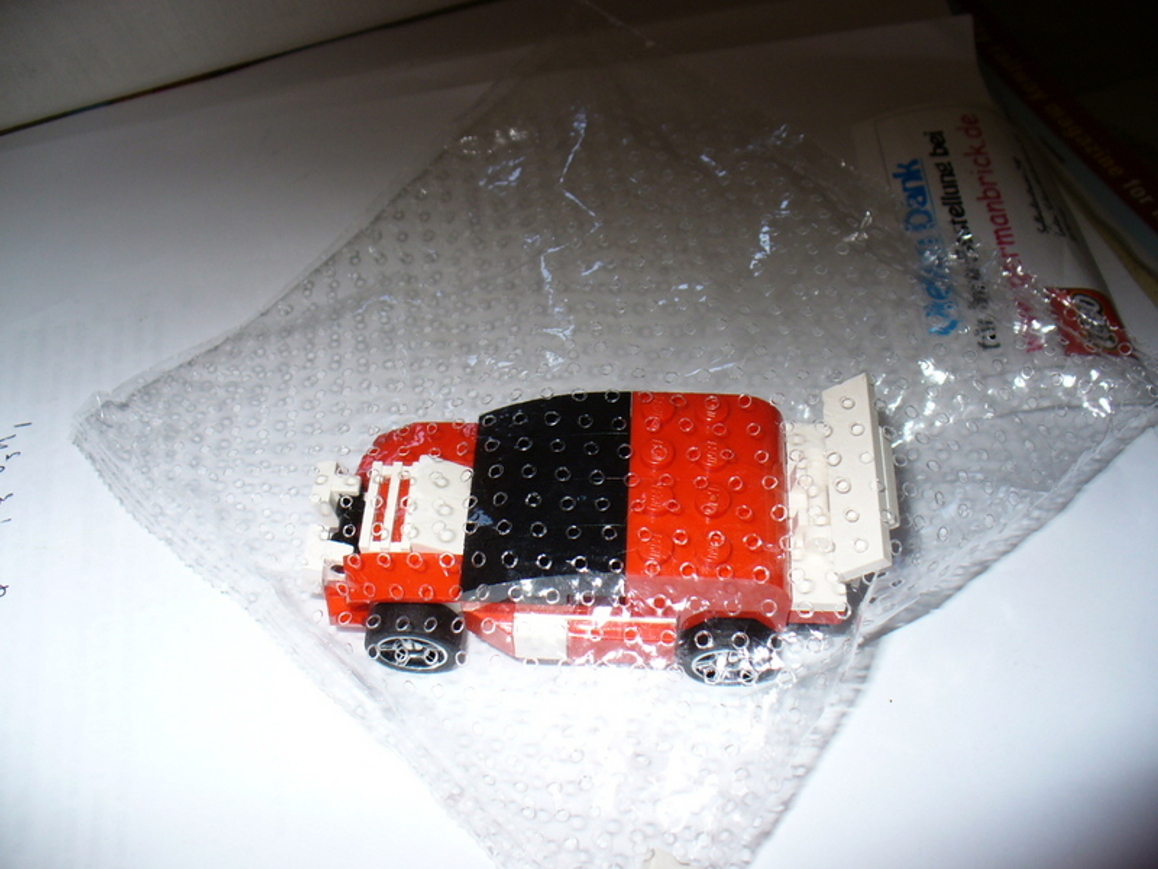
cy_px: 434
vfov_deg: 38.7
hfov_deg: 50.1
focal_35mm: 37
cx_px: 579
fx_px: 1238
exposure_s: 1/60
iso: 64
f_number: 2.8
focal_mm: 6.1
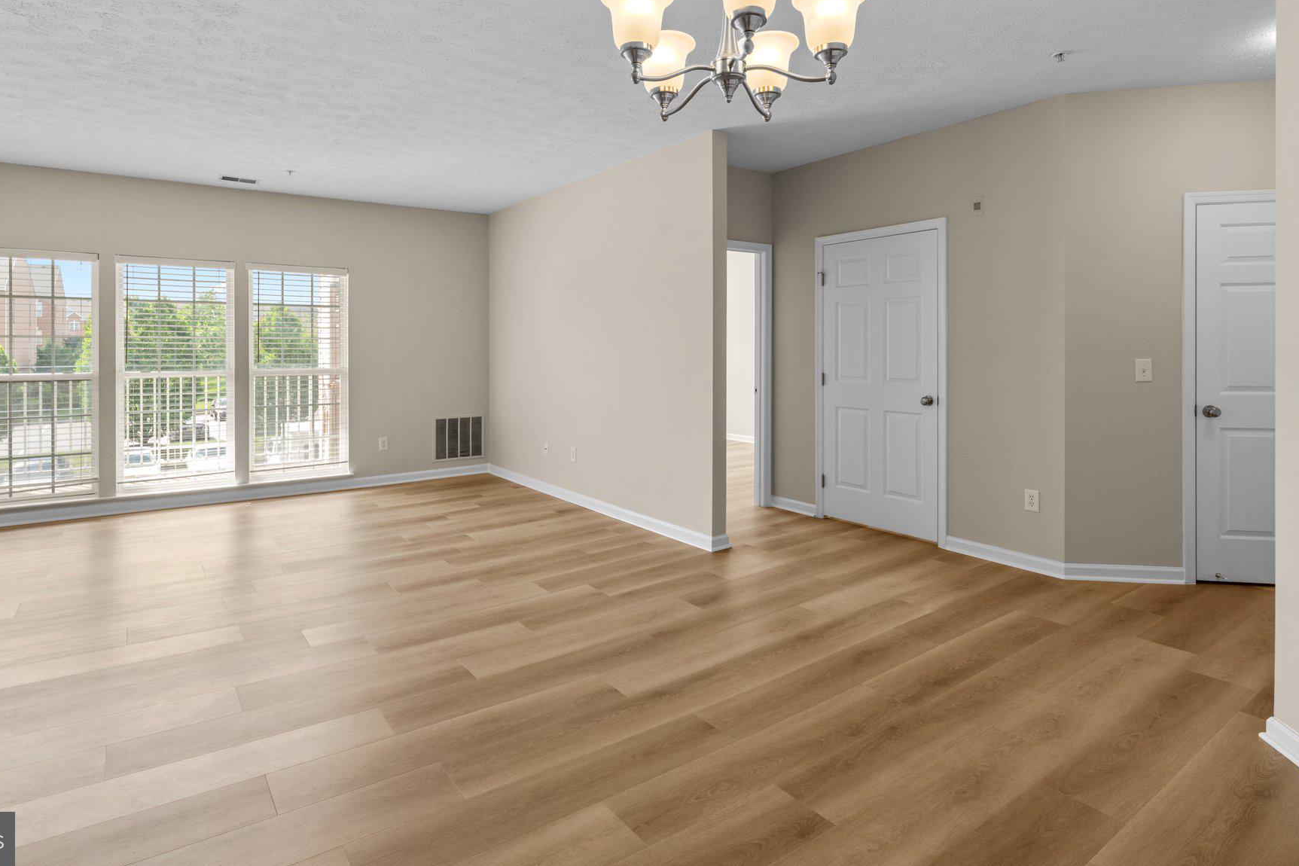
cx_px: 619
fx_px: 686
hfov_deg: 86.8
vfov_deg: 64.0
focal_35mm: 19
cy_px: 352
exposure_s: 1/15
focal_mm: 16
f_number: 9.5
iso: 400
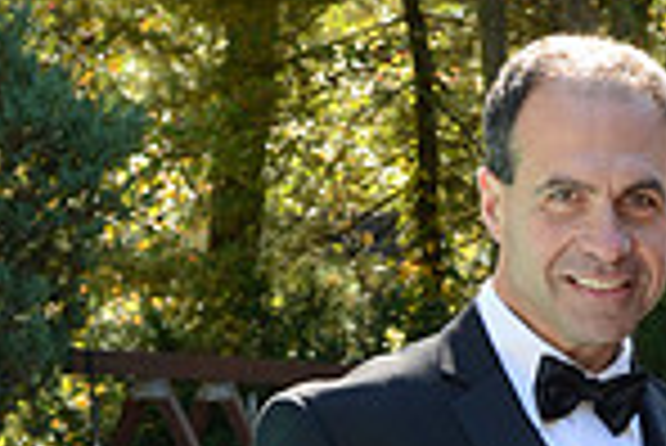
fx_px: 3369
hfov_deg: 11.2
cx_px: 680
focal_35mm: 182
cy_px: 991
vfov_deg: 7.2
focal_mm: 31
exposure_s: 1/100
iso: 500
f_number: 7.1
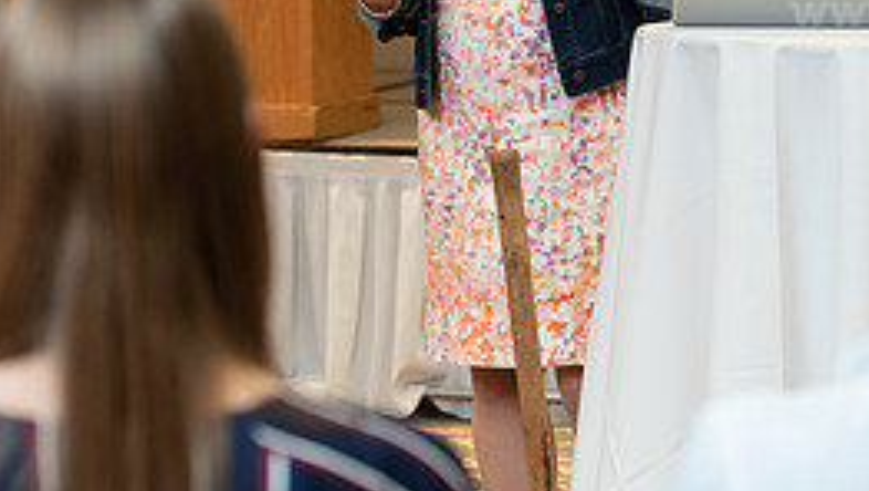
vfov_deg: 6.4
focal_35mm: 190
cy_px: 81
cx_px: 640
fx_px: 4383
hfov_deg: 11.3
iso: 1600
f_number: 3.5
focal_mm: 82
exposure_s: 1/200
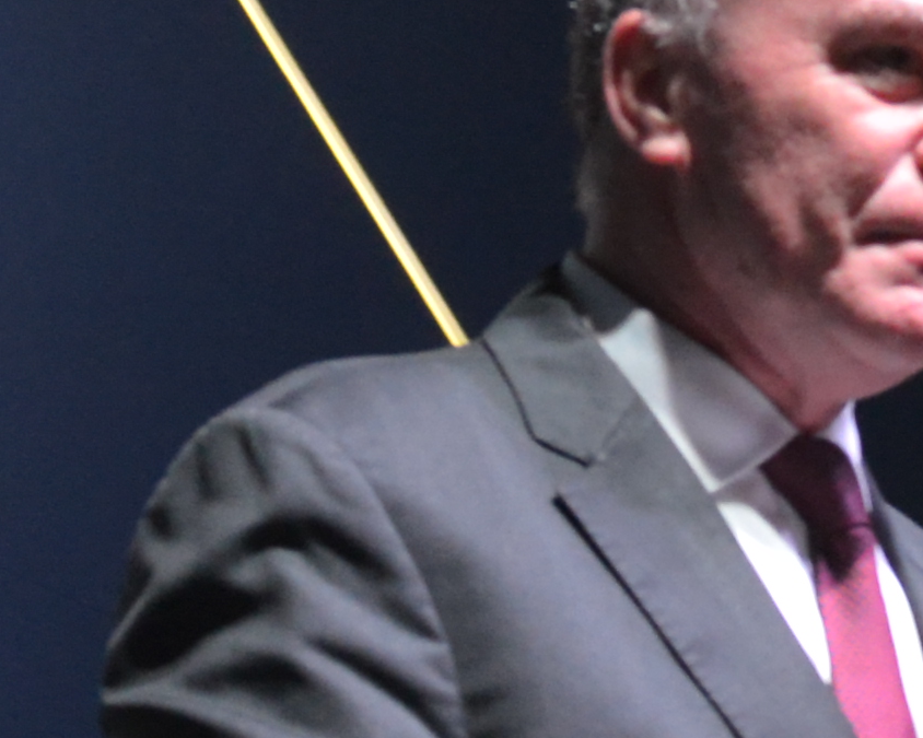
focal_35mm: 262
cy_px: 1402
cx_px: 669
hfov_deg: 7.4
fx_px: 7156
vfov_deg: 5.8
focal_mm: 32
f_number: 4
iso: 1600
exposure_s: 1/80
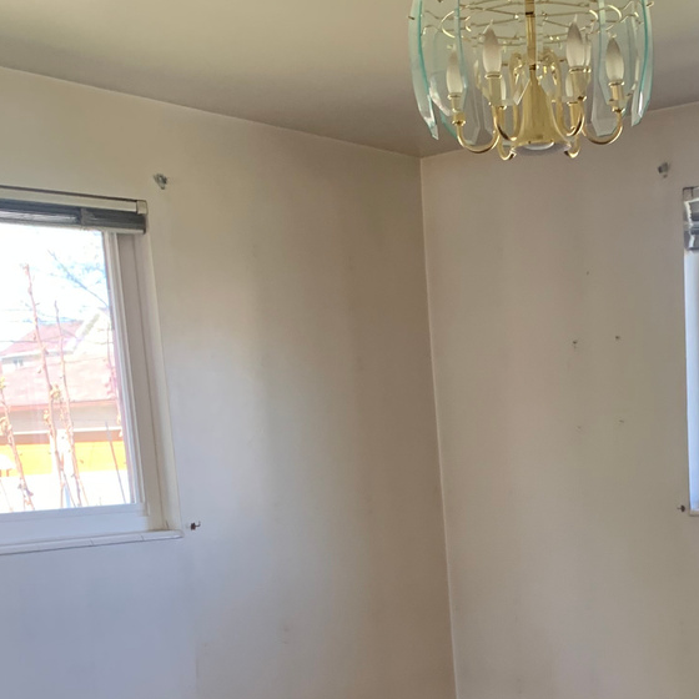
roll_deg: +3.4
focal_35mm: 63
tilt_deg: -10.0
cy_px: 735
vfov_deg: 25.6
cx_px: 624
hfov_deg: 26.4
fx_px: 1439
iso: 125
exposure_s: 1/60
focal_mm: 4.25
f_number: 1.8
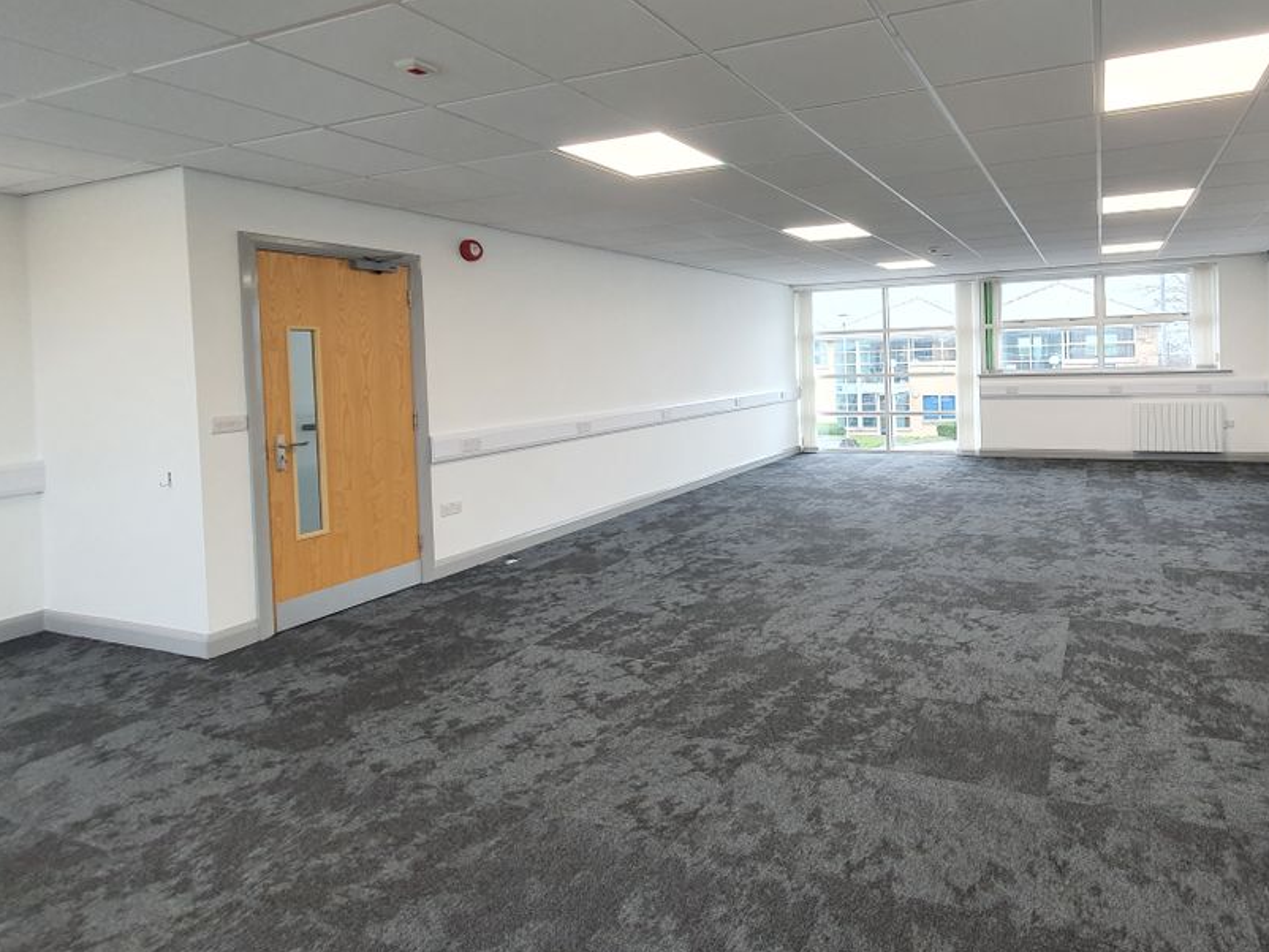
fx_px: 660
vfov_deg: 70.8
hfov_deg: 83.9
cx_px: 872
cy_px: 377
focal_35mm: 18
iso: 80
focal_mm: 1.8
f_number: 2.2
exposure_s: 1/50
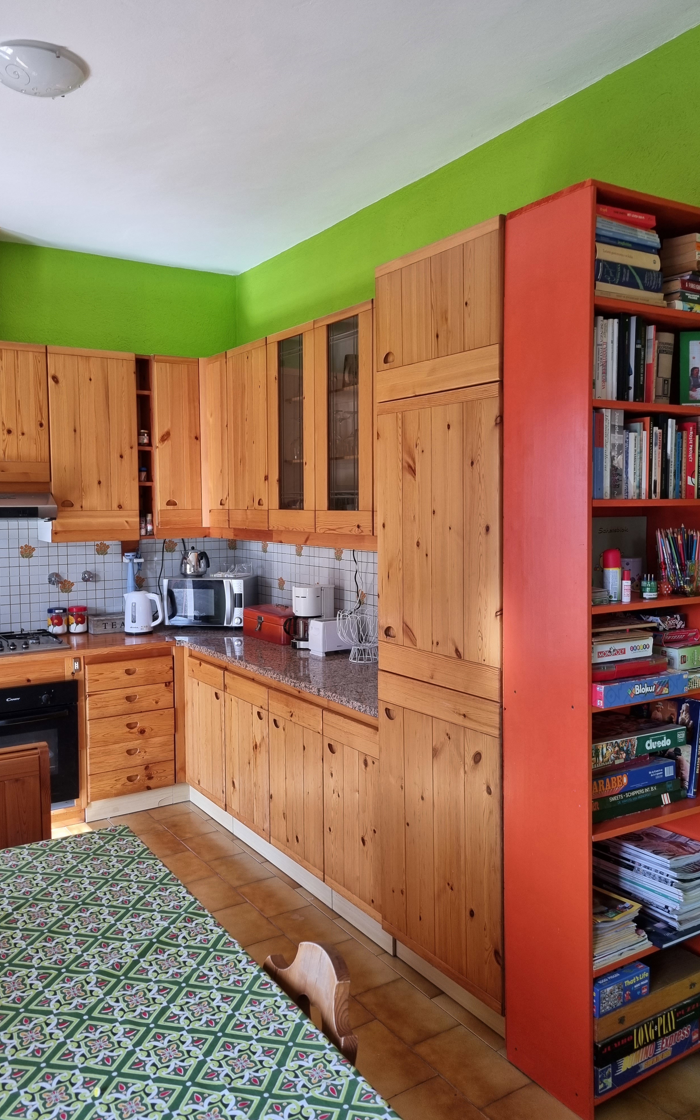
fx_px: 855
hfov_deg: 44.5
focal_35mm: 28
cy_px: 558
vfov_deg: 66.5
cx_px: 352
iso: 100
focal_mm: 5.4
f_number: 1.8
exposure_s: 1/100
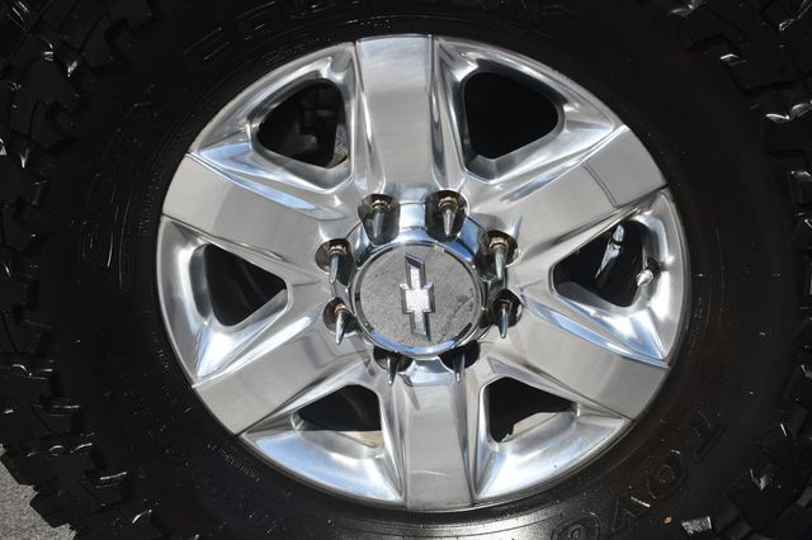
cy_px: 270
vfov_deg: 20.3
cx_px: 406
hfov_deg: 30.1
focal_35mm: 67
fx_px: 1510
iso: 100
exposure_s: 1/320
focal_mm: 45
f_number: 9
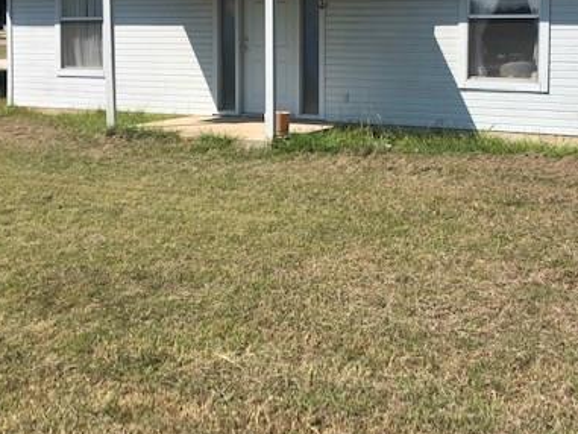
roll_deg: +0.9
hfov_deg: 40.1
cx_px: 370
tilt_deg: -2.9
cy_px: 90
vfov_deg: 30.2
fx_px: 785
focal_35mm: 47
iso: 20
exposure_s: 1/2857
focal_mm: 4
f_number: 1.8
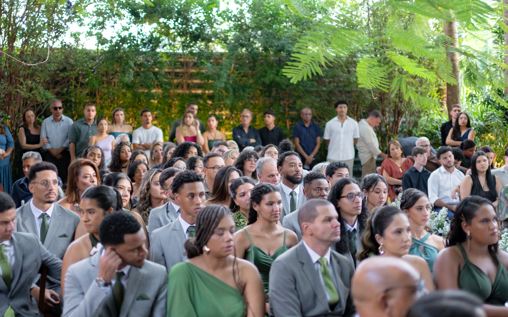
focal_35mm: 54
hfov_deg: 37.5
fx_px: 748
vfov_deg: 24.0
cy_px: 166
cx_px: 250
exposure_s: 1/640
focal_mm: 35
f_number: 1.4
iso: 1600
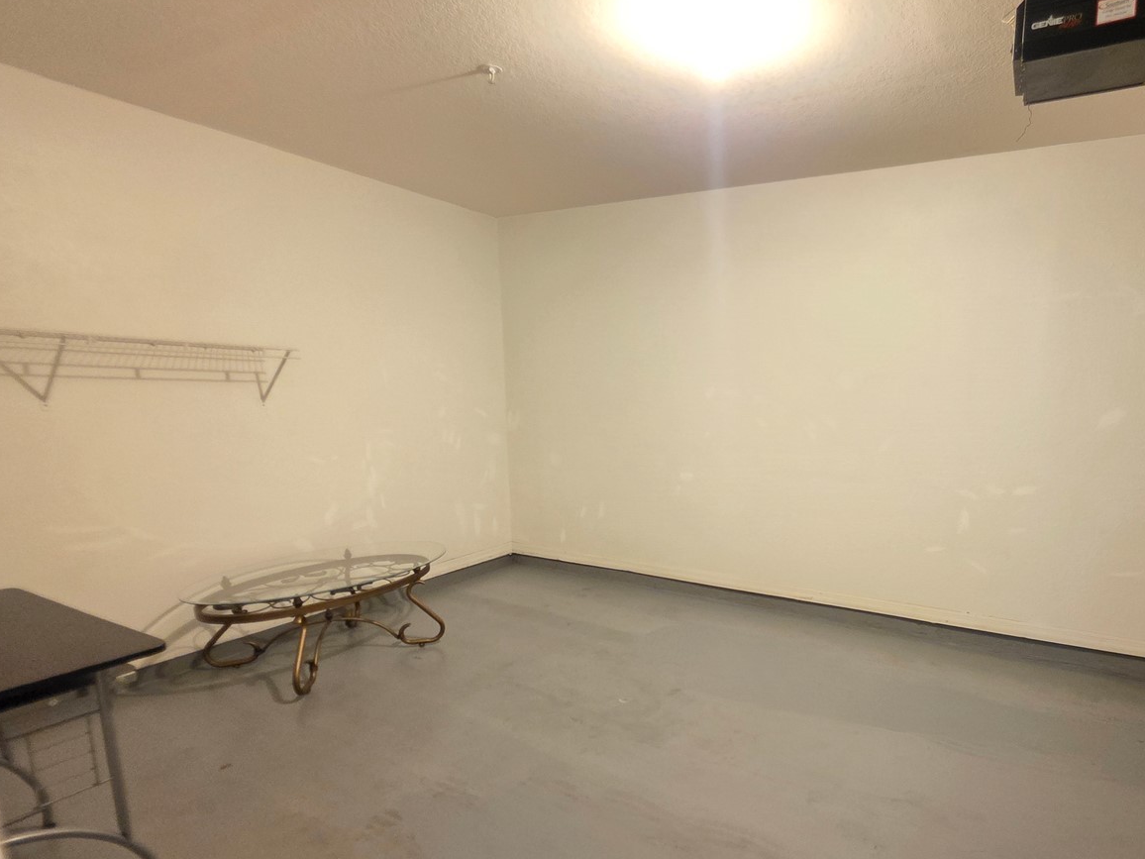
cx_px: 734
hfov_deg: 85.6
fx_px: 595
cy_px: 502
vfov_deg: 71.1
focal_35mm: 18
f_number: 1.9
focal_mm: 2.2
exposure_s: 1/60
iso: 1250
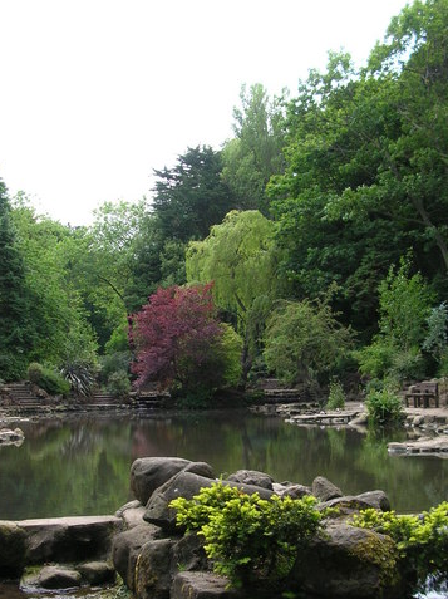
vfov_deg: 40.1
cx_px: 216
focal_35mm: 47
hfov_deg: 30.8
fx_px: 812
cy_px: 379
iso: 50
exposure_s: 1/208
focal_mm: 5.8
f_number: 2.8
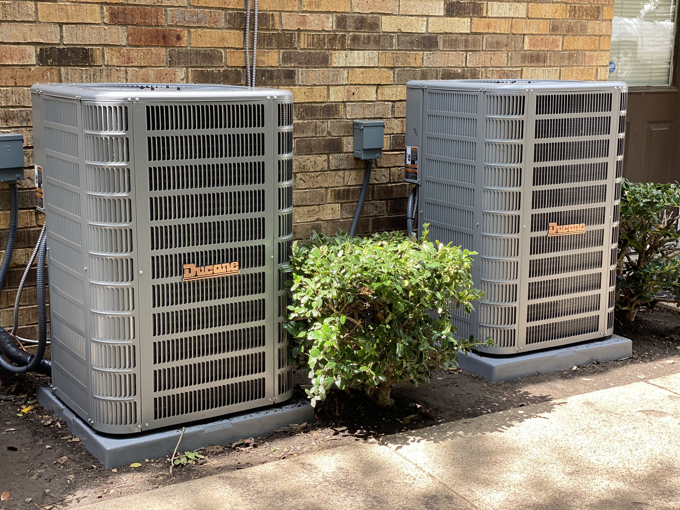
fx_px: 1021
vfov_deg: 28.0
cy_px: 255
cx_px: 340
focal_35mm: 52
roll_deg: -1.1
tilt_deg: -11.4
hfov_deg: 36.8
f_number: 2
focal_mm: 6
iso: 25
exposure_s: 1/122
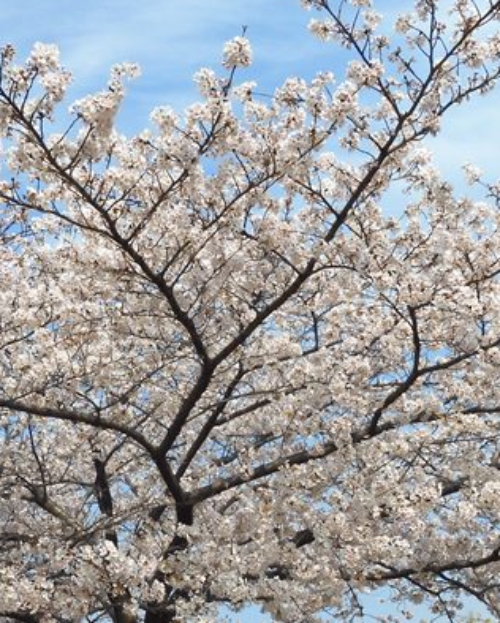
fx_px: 591
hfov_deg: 45.2
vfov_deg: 55.6
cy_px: 305
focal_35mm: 32
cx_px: 170
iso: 100
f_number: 3.4
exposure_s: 1/1600
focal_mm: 4.3
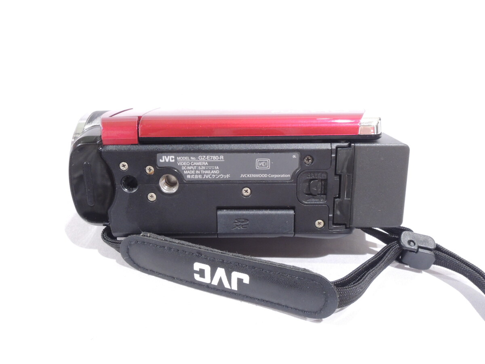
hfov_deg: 58.4
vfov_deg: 45.4
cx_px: 242
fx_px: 434
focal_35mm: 31
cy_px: 182
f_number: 4.7
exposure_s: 1/20
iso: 400
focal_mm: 5.5
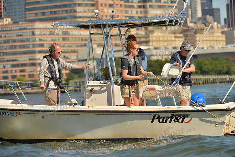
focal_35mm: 200
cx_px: 118
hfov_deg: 10.3
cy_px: 78
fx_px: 1306
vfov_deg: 6.9
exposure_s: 1/1250
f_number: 5
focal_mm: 200
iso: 200
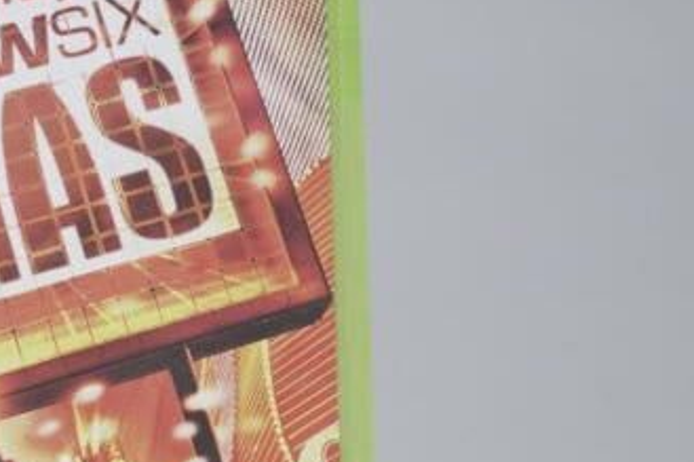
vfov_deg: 10.1
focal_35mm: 135
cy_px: 392
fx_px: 2601
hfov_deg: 14.8
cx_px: -63
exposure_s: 1/125
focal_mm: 37
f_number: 5.6
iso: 3200
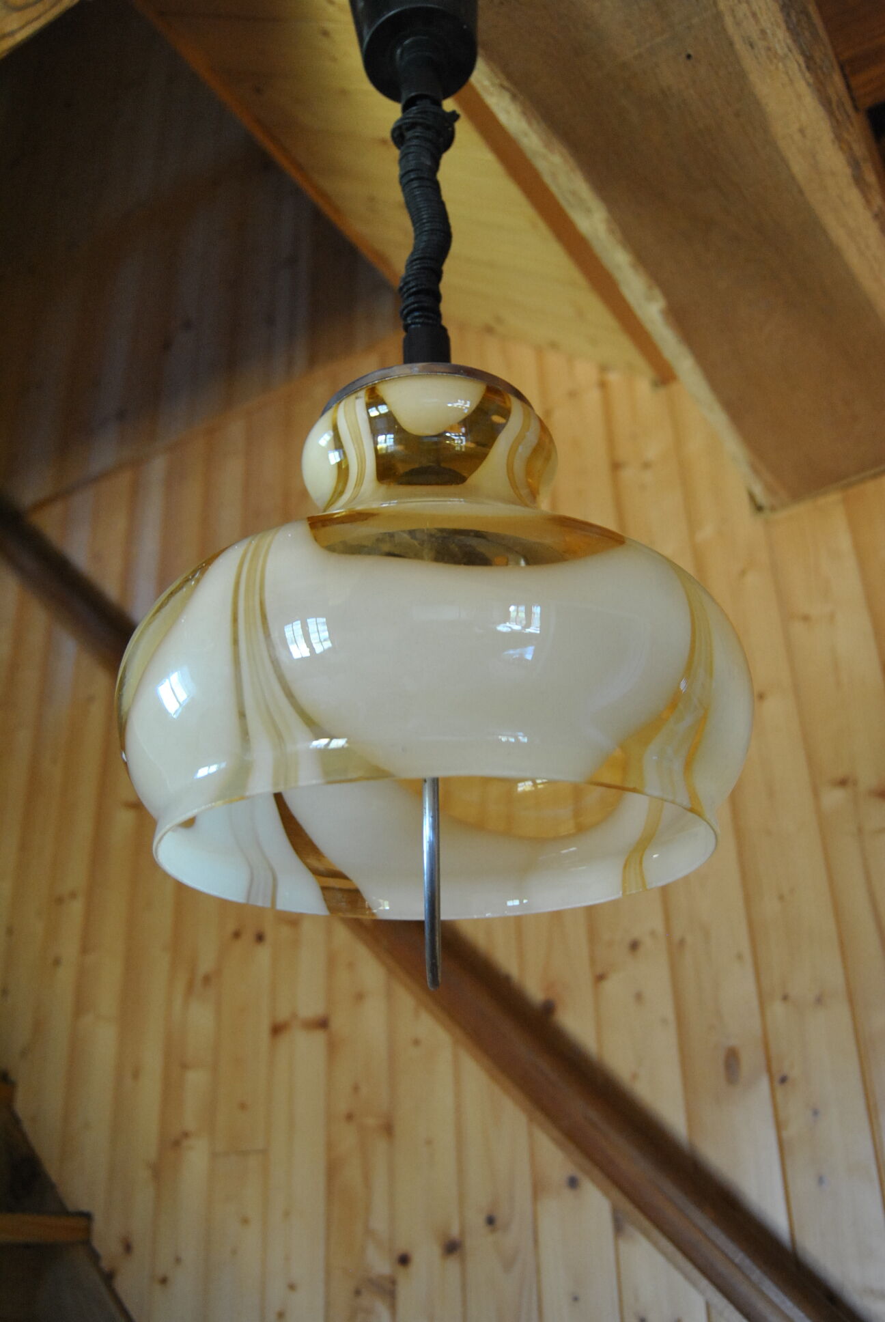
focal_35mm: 33
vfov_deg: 57.2
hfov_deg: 40.1
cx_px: 442
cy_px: 661
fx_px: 1213
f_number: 3.5
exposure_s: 1/30
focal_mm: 22
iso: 640
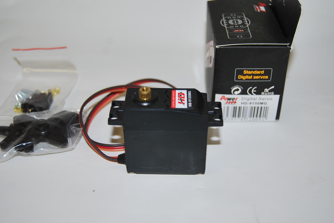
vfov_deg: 25.8
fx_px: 488
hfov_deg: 37.8
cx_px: 167
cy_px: 112
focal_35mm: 52
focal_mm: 35
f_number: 4.8
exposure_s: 1/60
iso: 200
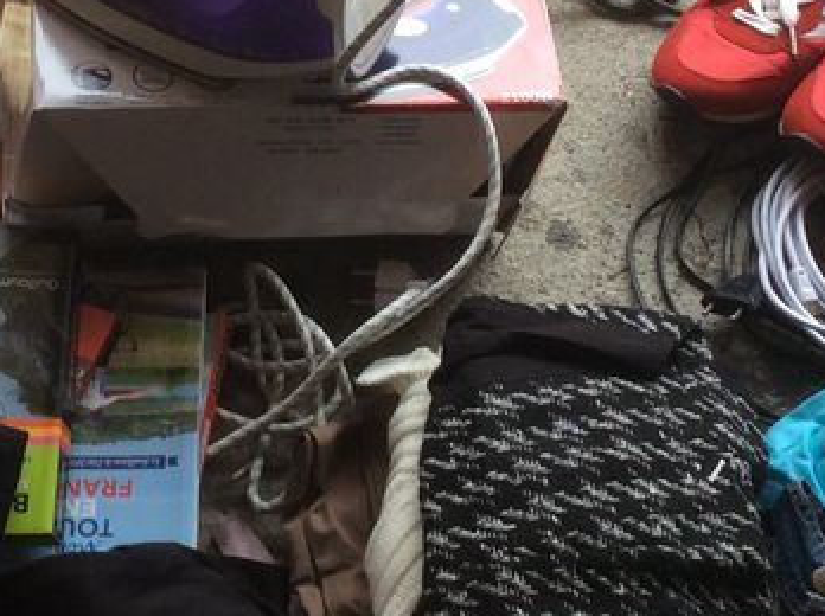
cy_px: 193
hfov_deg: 21.2
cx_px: 213
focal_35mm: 92
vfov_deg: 16.0
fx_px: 2190
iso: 64
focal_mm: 3.3
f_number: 2.4
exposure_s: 1/25
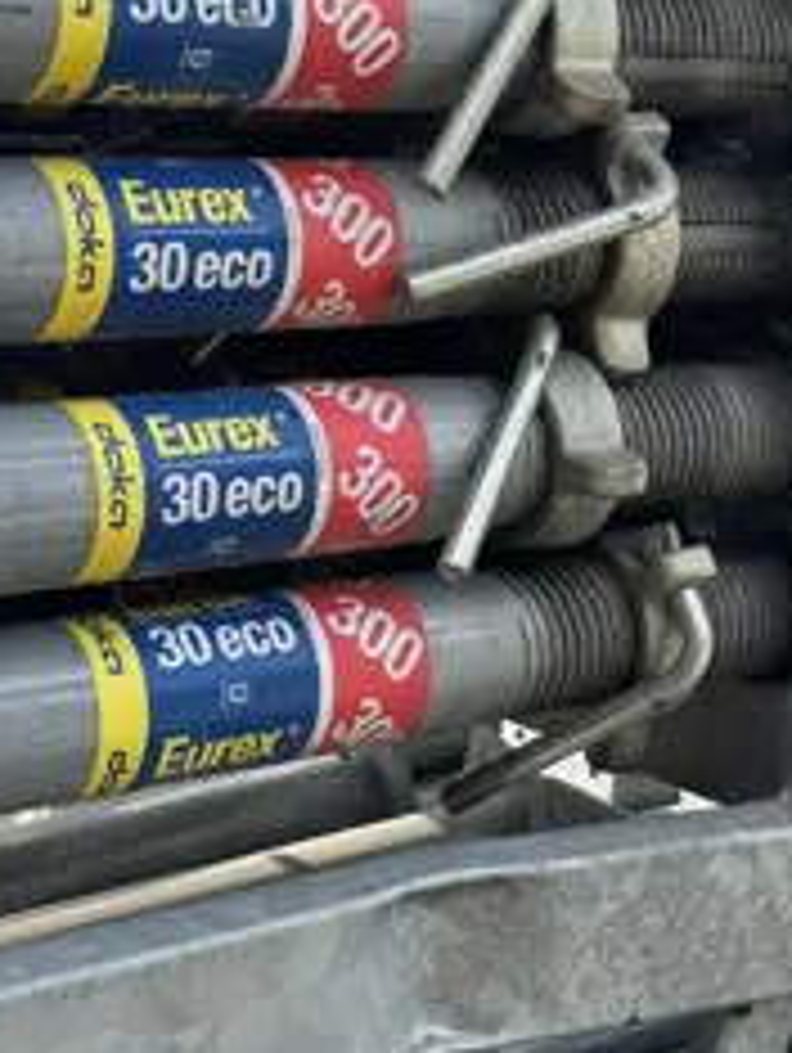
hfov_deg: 17.9
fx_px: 2497
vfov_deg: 23.5
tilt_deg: -4.2
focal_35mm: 82
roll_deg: -4.5
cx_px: 562
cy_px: 207
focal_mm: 6.76
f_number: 1.78
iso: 64
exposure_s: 1/470
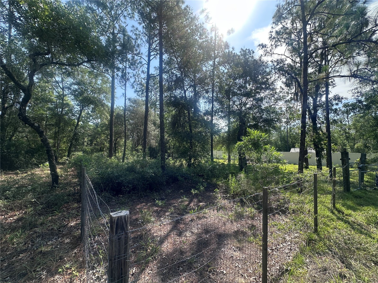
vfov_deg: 85.7
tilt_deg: +4.9
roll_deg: -0.2
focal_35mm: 14
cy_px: 142
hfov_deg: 102.1
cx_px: 189
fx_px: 153
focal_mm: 2.22
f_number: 2.2
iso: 50
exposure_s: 1/997
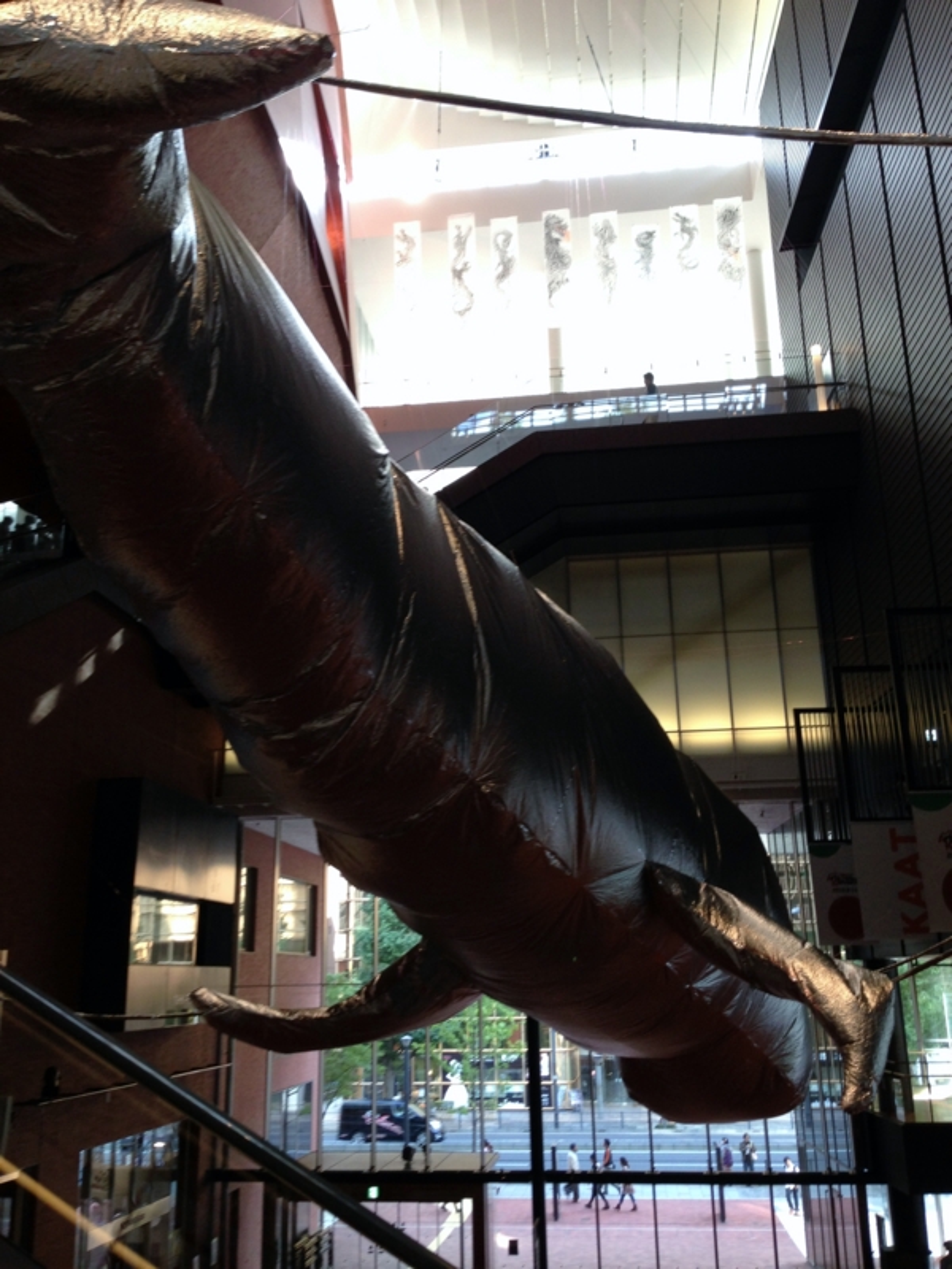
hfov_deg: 42.9
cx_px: 476
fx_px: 1210
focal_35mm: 33
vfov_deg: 55.4
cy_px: 634
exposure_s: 1/60
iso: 64
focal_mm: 4.13
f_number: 2.4
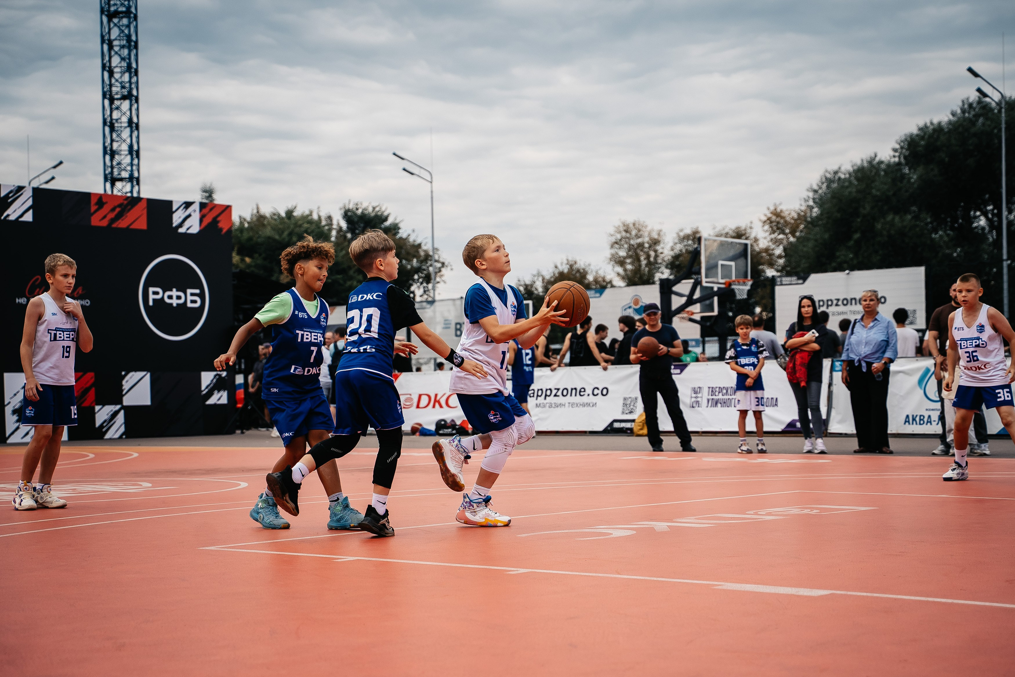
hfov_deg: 33.1
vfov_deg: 22.4
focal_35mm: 61
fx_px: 1708
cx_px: 508
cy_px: 338
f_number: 3.5
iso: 320
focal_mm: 58
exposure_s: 1/2500
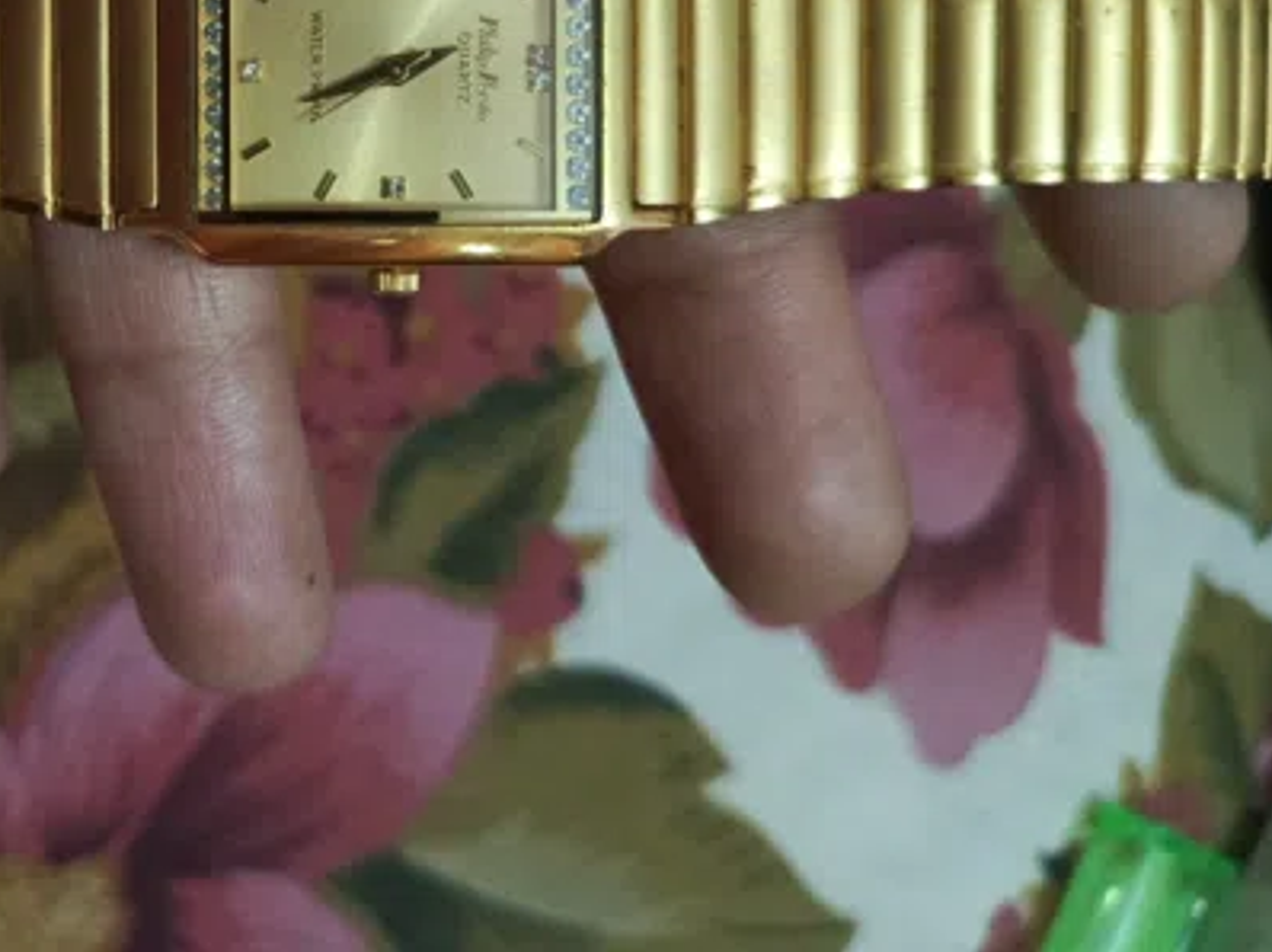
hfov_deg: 47.7
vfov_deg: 37.2
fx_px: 1359
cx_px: 275
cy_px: 188
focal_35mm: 37
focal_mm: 5.25
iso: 4078
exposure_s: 1/33.3
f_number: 1.75
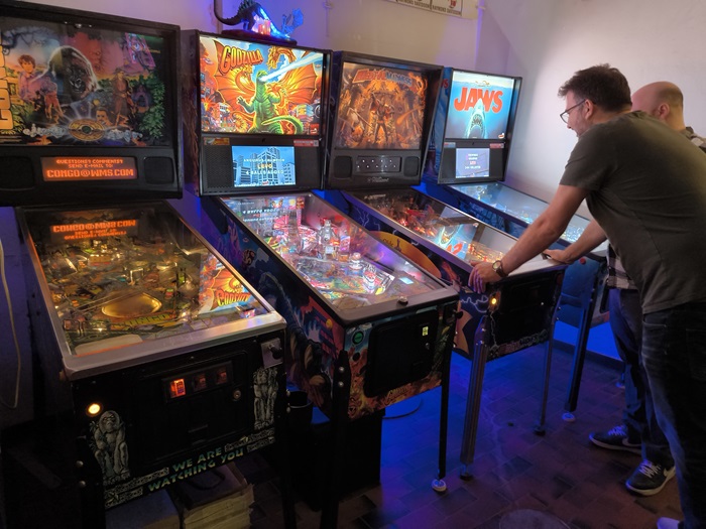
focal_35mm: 24
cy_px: 264
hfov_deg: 71.6
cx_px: 353
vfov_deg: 56.8
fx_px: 489
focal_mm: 6.92
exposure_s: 1/25
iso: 800
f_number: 1.9
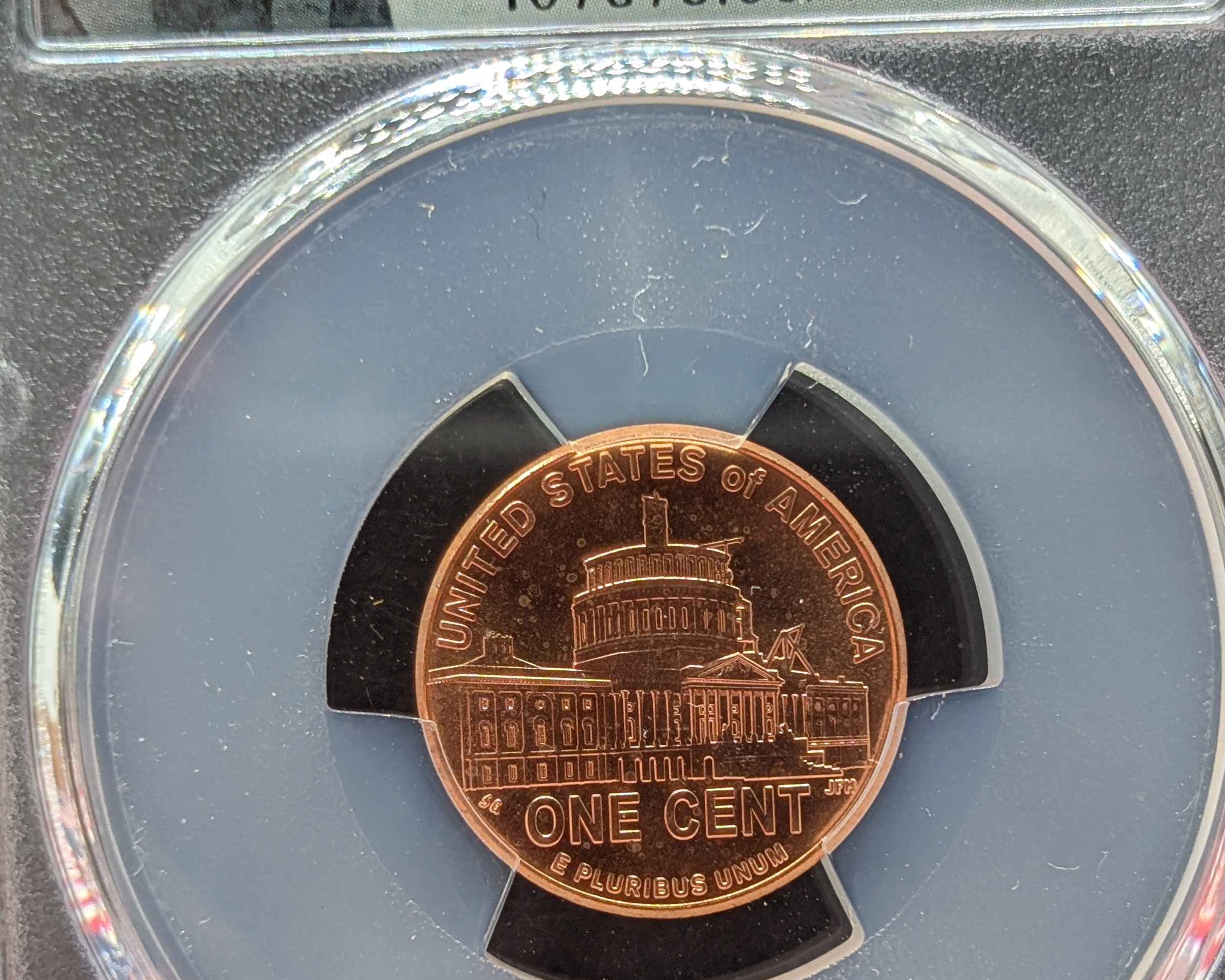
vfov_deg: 18.9
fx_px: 2936
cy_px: 675
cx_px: 689
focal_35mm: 81
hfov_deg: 23.5
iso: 19
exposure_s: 1/24.1
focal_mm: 6.9
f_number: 1.68
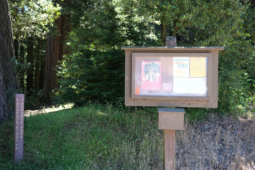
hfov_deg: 39.6
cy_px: 85
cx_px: 128
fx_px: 354
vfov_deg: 27.0
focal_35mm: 50
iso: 800
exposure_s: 1/250
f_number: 4.5
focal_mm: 50
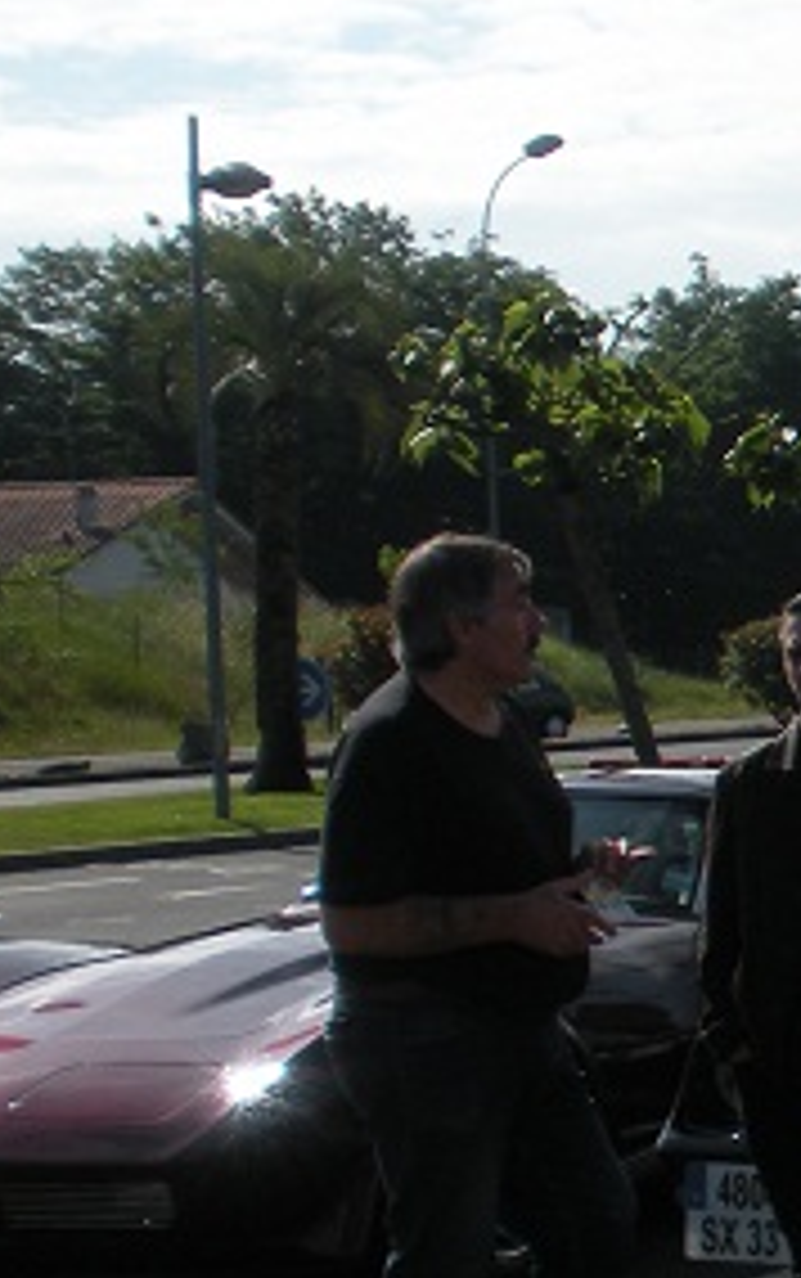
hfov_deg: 11.2
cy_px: 835
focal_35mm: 107
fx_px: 3730
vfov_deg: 19.4
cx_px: 1566
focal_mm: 6.3
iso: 64
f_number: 3.5
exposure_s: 1/1200
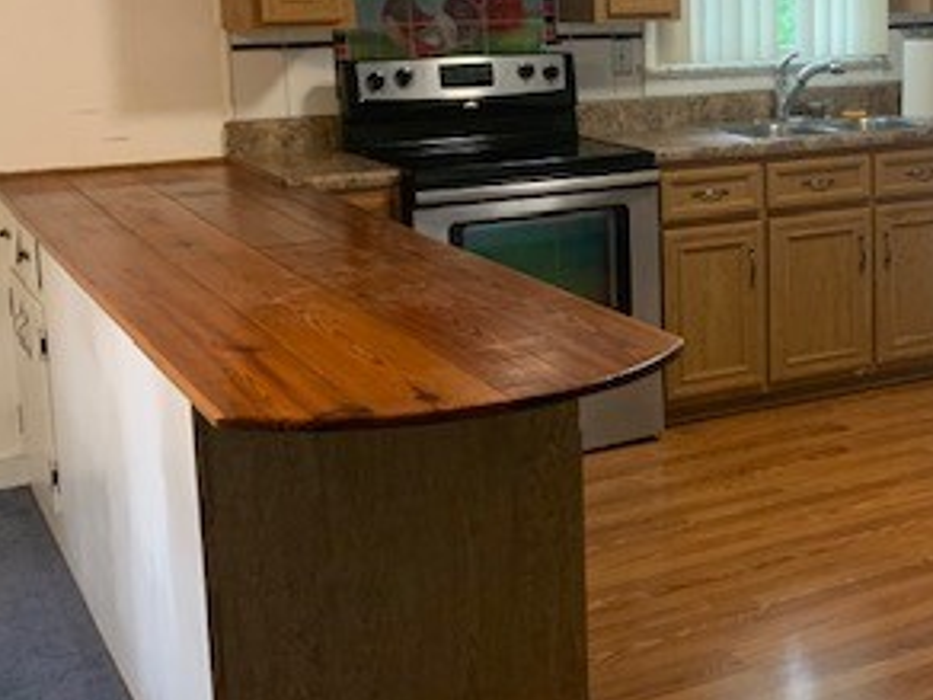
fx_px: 1536
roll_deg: +0.3
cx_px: 808
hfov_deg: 32.4
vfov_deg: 25.5
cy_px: 214
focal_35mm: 57
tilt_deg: -7.8
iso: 320
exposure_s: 1/60
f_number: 1.8
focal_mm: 4.25
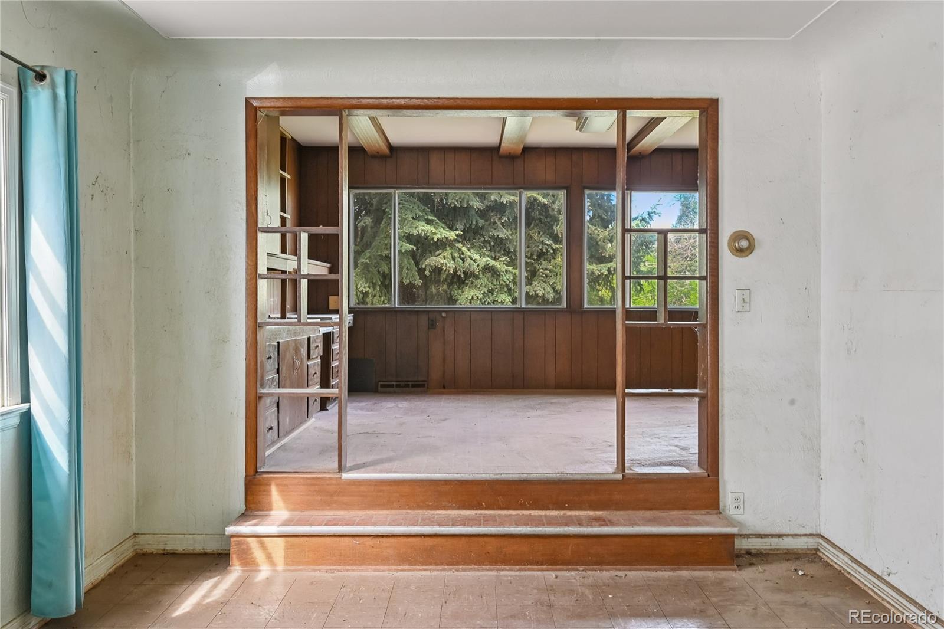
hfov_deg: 64.6
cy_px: 314
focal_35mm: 28
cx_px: 472
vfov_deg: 45.7
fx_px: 747
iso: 400
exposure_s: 1/13
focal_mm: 28.5
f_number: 10
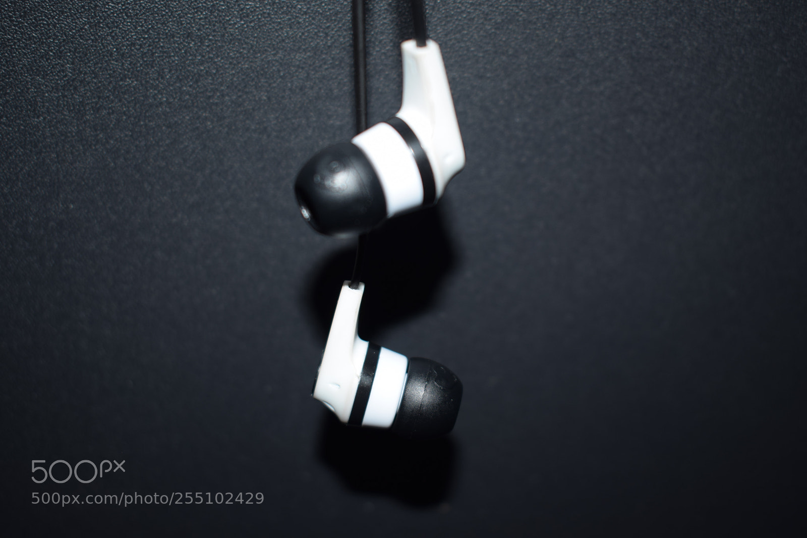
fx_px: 1143
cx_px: 404
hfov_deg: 38.9
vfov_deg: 26.5
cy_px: 269
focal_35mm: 51
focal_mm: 34
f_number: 4.5
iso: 100
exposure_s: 1/200
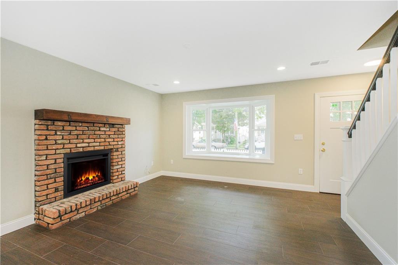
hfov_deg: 100.4
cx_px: 199
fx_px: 166
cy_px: 132
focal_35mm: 15
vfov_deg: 77.3
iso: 1250
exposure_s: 1/60
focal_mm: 10
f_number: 8
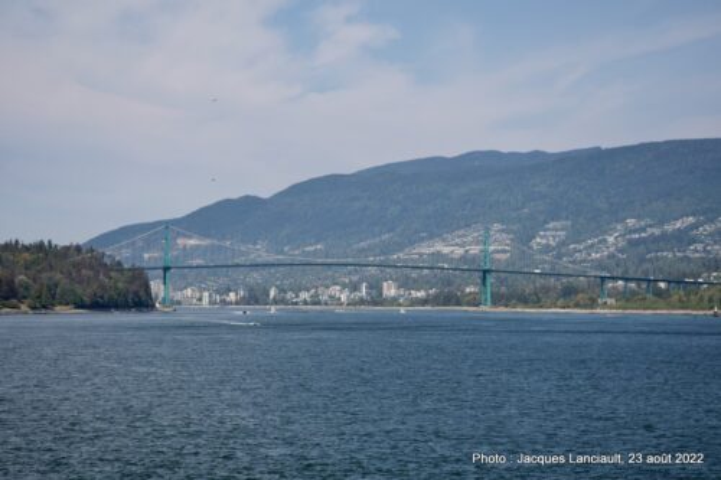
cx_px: 360
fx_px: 1562
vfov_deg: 17.5
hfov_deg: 26.0
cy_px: 240
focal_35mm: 78
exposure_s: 1/800
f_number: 5.6
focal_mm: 52
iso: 100
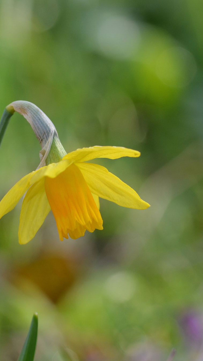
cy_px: 181
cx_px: 69
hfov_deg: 4.9
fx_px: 2391
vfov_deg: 8.6
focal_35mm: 250
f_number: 7.1
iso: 200
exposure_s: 1/200
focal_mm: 105
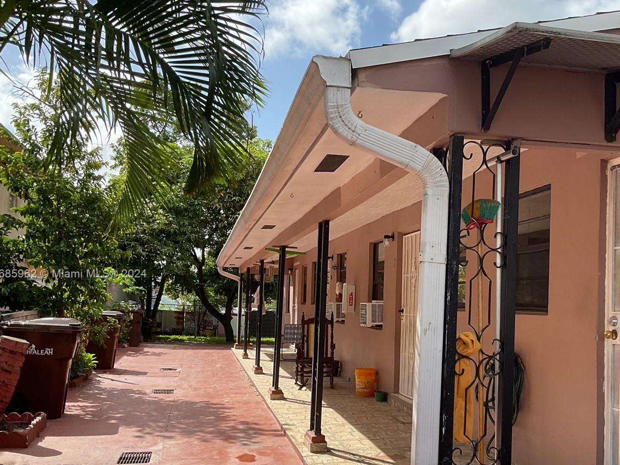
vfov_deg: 35.9
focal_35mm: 40
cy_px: 275
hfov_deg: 46.2
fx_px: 716
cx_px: 404
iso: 16
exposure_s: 1/1195
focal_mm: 3
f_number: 1.8
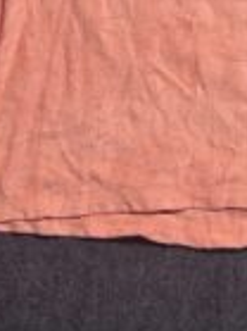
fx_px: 953
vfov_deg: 18.8
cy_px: -37
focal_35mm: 100
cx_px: 252
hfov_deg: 14.5
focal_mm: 5.7
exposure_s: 1/50
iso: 200
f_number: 1.5
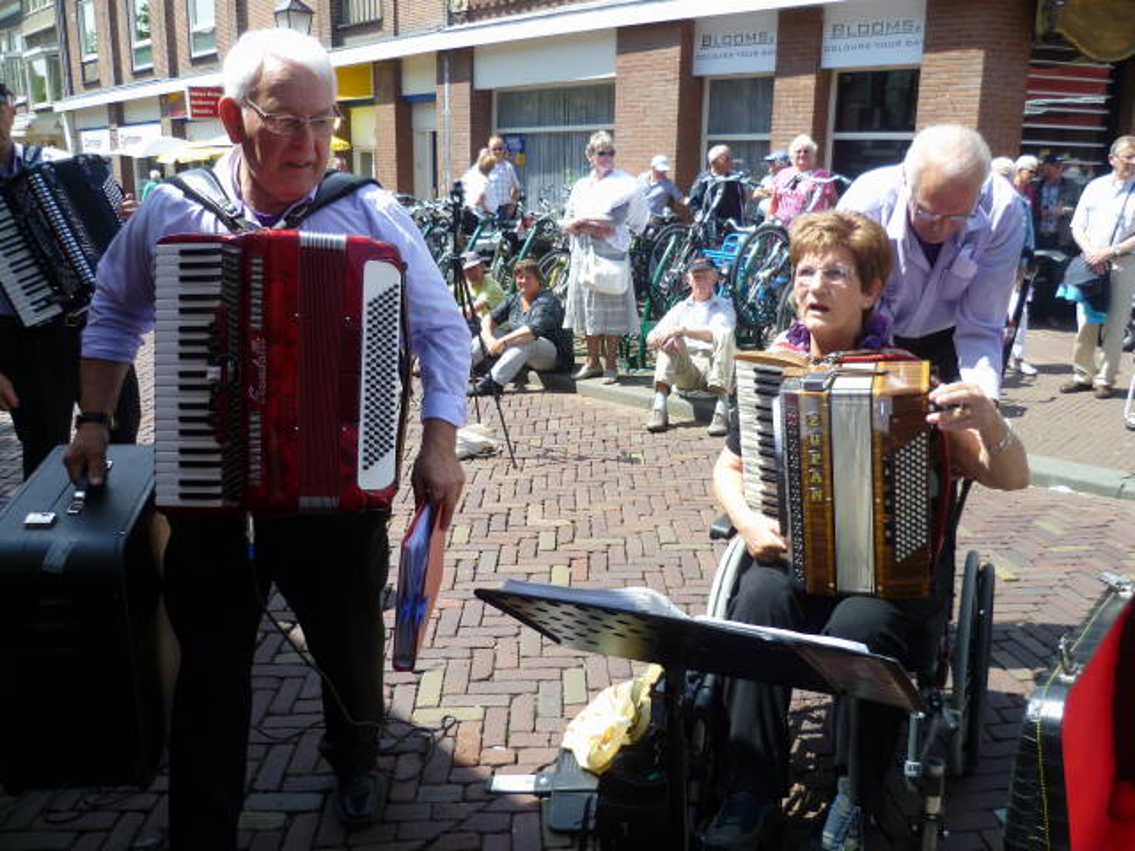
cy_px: 426
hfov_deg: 63.4
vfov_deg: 49.7
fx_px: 918
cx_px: 568
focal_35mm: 28
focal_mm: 5
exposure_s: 1/400
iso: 80
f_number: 2.8
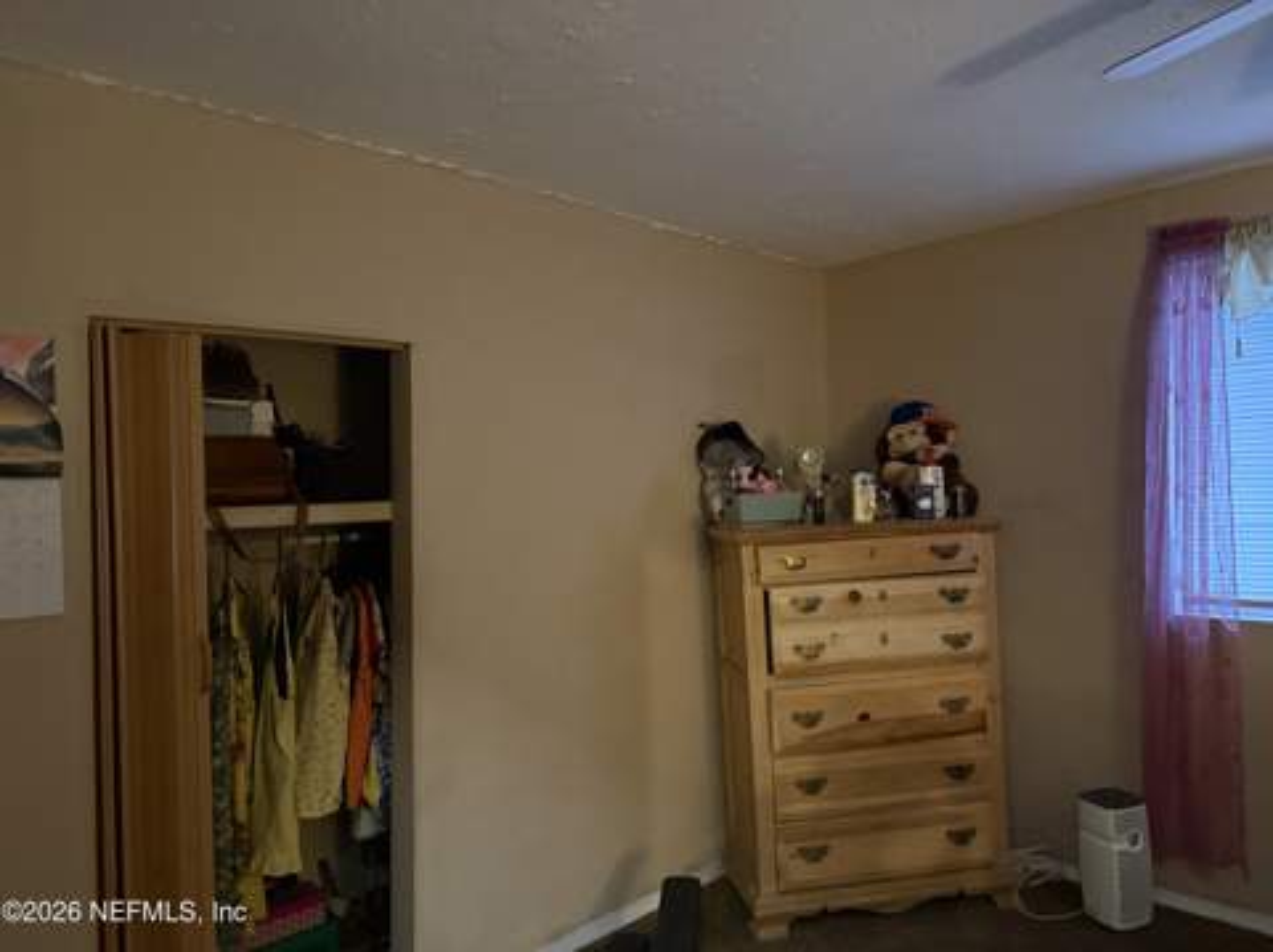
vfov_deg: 56.7
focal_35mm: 24
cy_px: 476
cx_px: 636
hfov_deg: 71.7
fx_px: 882
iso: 1250
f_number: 1.78
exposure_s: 1/30
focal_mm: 6.76
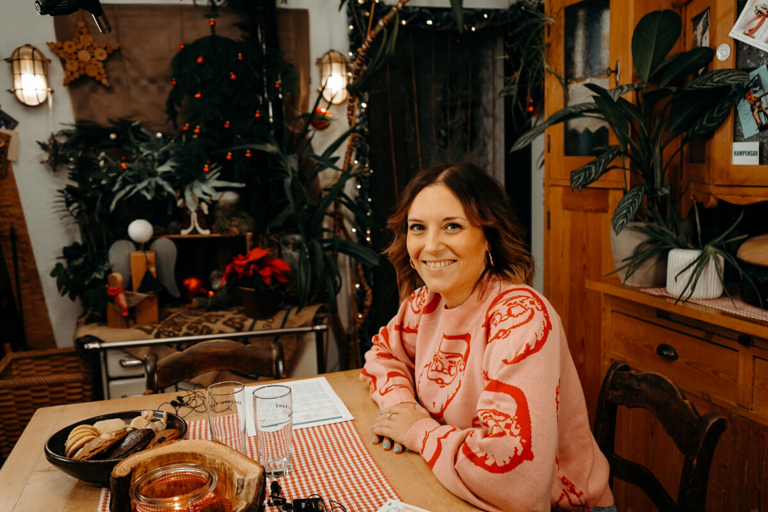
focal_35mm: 30
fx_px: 640
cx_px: 384
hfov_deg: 61.9
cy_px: 256
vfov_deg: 43.6
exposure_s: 1/160
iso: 1000
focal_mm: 30
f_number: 4
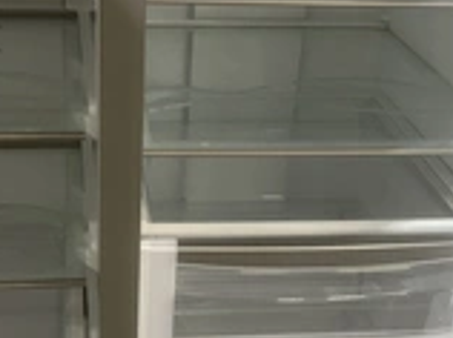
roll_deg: -2.1
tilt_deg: -29.2
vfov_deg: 22.1
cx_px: 175
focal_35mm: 66
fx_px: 862
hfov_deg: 29.3
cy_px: 241
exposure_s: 1/60
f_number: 1.6
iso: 125
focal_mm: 5.1
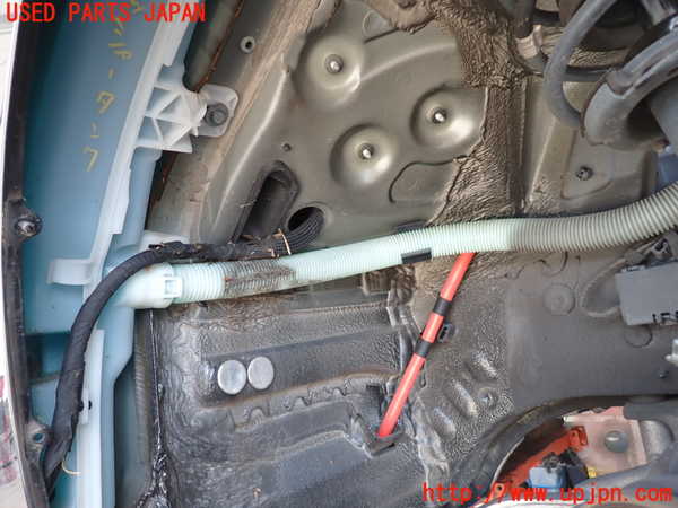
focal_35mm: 25
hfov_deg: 69.4
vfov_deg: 54.9
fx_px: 490
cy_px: 254
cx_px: 339
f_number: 2
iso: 100
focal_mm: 4.5
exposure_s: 1/60
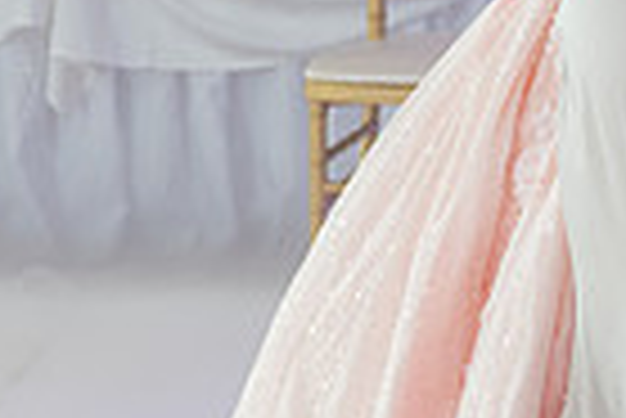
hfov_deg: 9.6
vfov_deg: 6.4
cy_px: -47
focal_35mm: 215
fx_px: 3742
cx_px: 434
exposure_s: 1/100
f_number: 2.8
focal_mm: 28
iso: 400
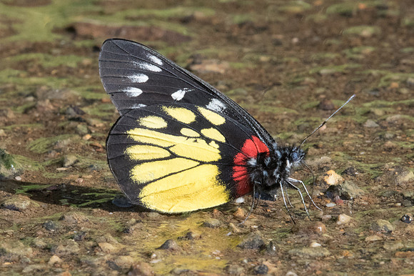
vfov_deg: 1.4
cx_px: 207
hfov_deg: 2.1
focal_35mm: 993
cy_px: 148
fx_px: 11408
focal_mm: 400
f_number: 18
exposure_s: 1/250
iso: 1250
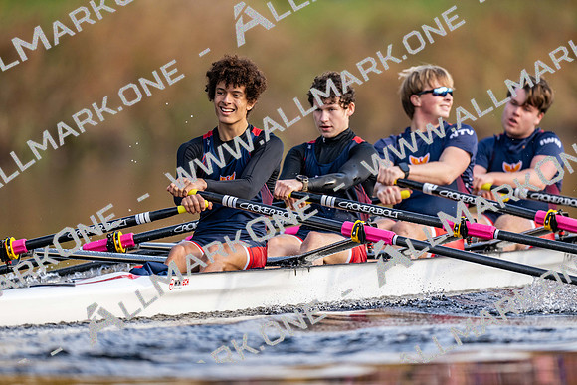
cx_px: 288
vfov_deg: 2.3
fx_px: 9618
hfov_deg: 3.4
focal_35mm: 600
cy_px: 192
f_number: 4
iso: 1100
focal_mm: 600
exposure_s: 1/2500
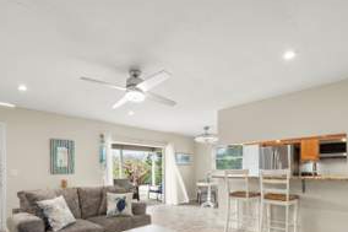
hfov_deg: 78.5
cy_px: 169
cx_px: 164
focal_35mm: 22
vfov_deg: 54.9
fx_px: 213
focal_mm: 13
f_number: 10
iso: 160
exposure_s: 1
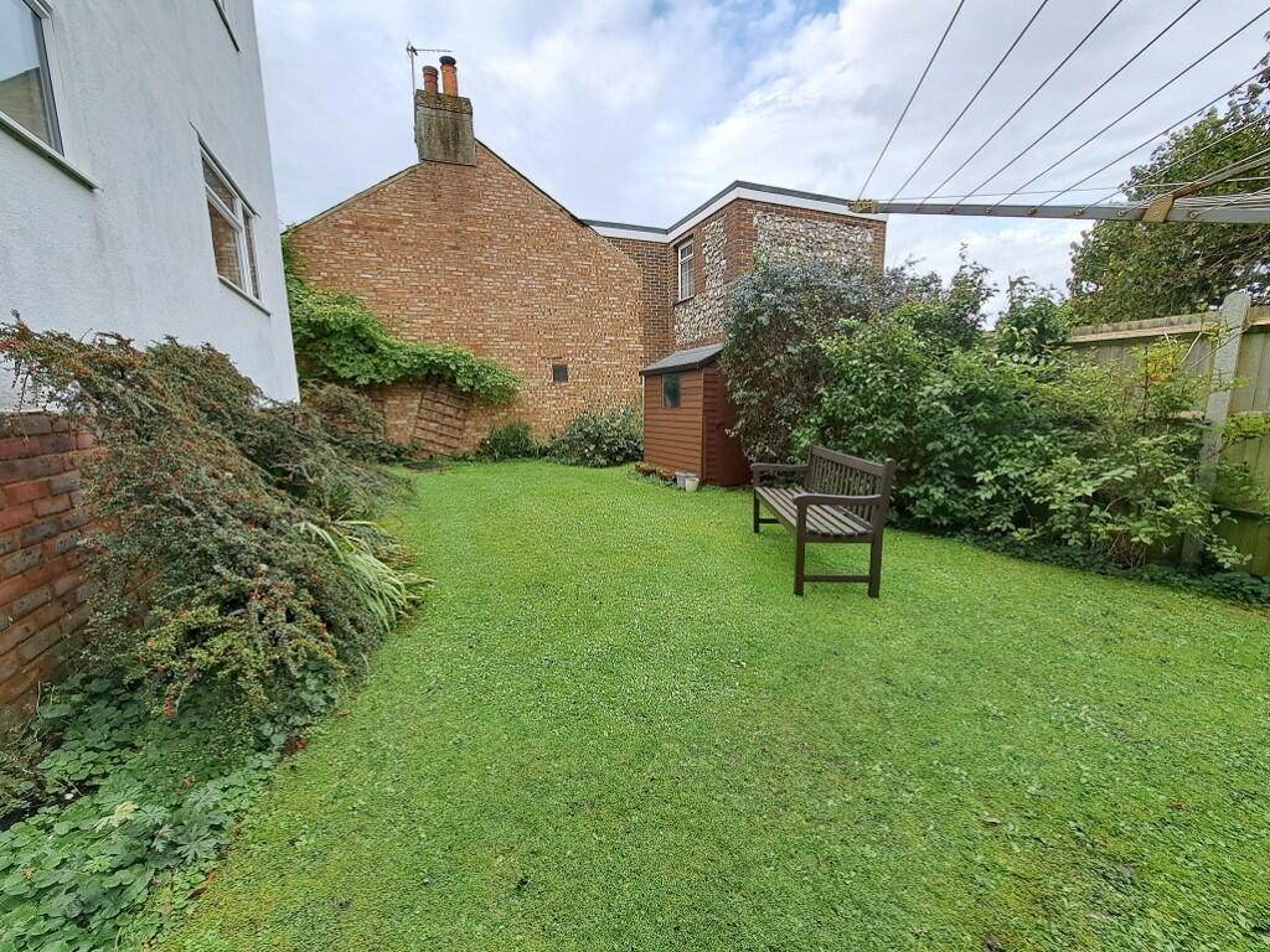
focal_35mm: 13
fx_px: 477
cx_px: 635
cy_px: 476
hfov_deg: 106.2
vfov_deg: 89.9
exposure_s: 1/195
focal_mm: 1.74
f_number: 2.2
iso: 50
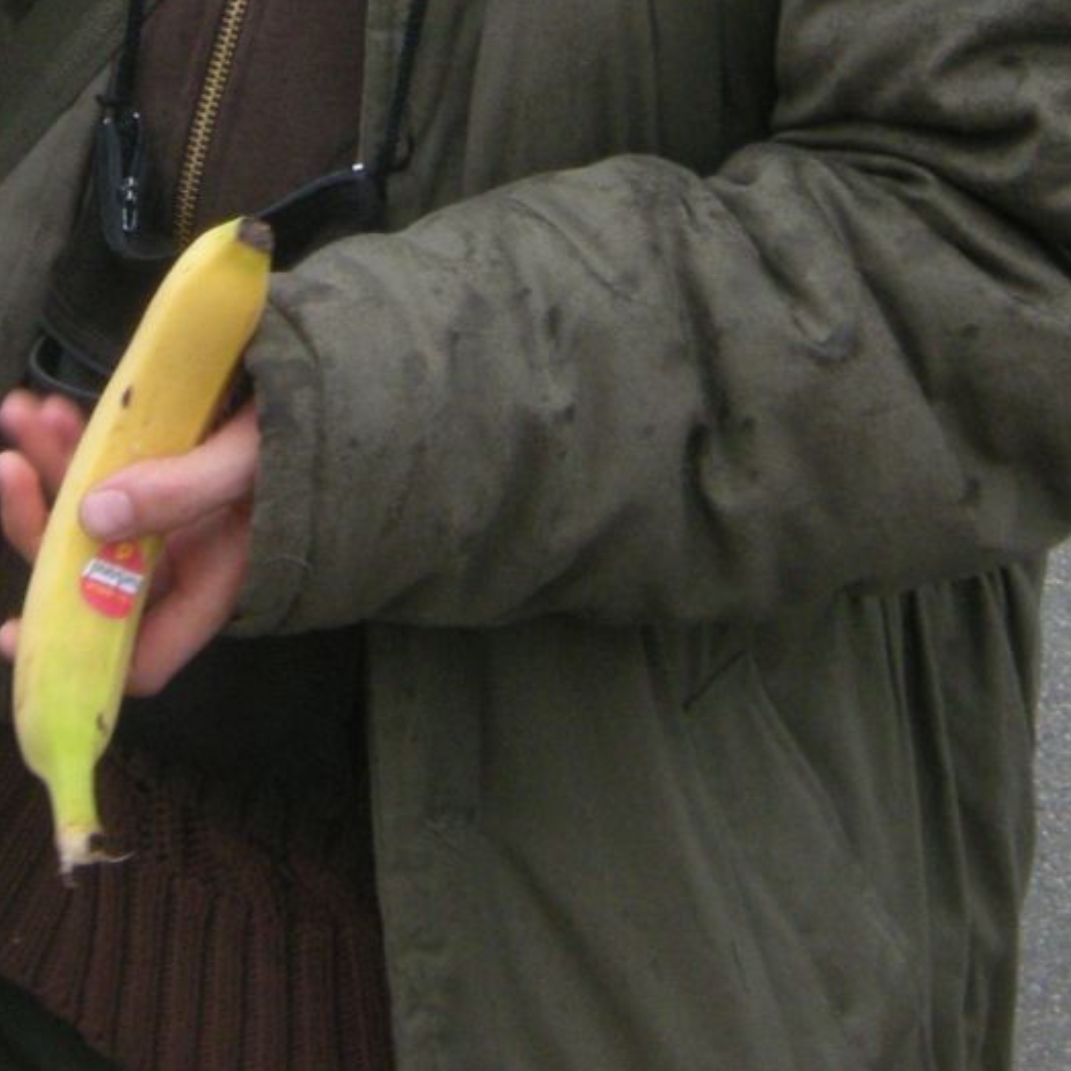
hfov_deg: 15.2
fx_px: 3990
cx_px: 292
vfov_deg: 14.6
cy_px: -352
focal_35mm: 114
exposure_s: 1/54.2
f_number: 3.5
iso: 181
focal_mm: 7.5
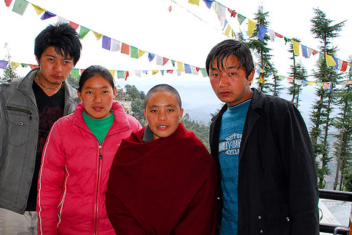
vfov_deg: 36.9
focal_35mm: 36
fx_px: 352
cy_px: 120
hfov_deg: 52.9
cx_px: 152
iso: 100
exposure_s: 1/30
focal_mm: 20
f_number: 11
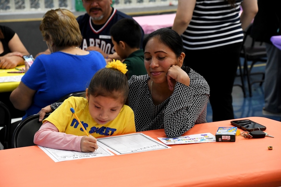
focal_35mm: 105
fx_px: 819
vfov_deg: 13.0
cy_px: 94
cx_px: 140
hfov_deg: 19.5
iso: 2000
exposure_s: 1/60
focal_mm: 70
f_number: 5.6
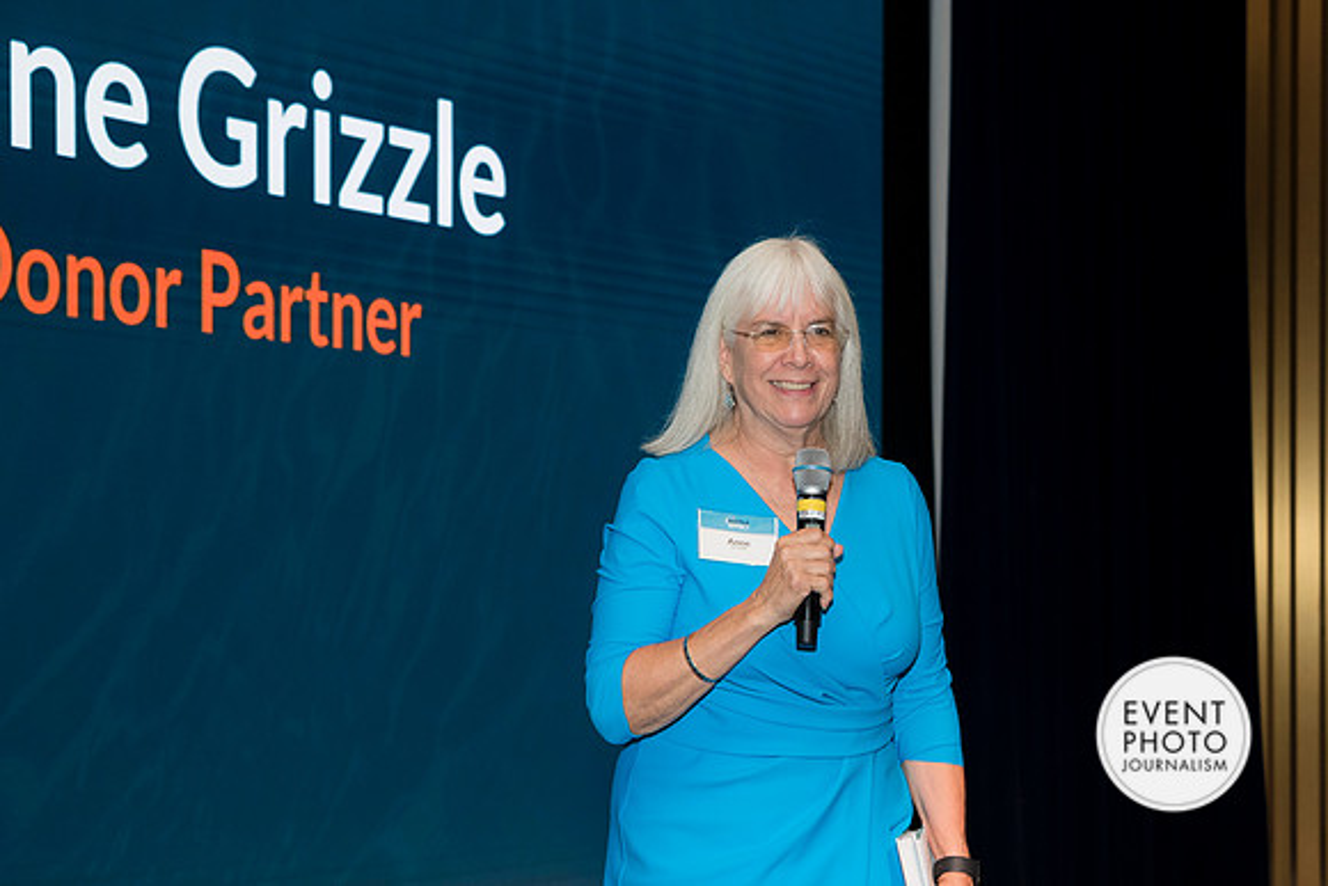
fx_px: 2583
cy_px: 443
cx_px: 664
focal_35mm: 70
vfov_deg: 19.5
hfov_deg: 28.8
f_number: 5
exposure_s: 1/125
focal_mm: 70
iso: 800
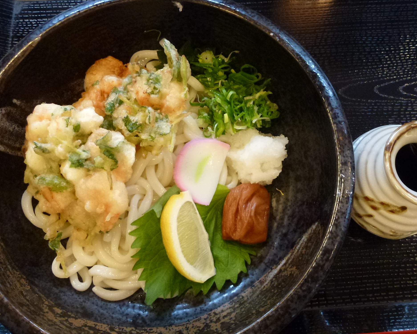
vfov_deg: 45.8
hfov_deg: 55.6
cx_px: 221
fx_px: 395
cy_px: 155
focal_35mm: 32
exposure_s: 1/60
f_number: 3.3
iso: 400
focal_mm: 4.3
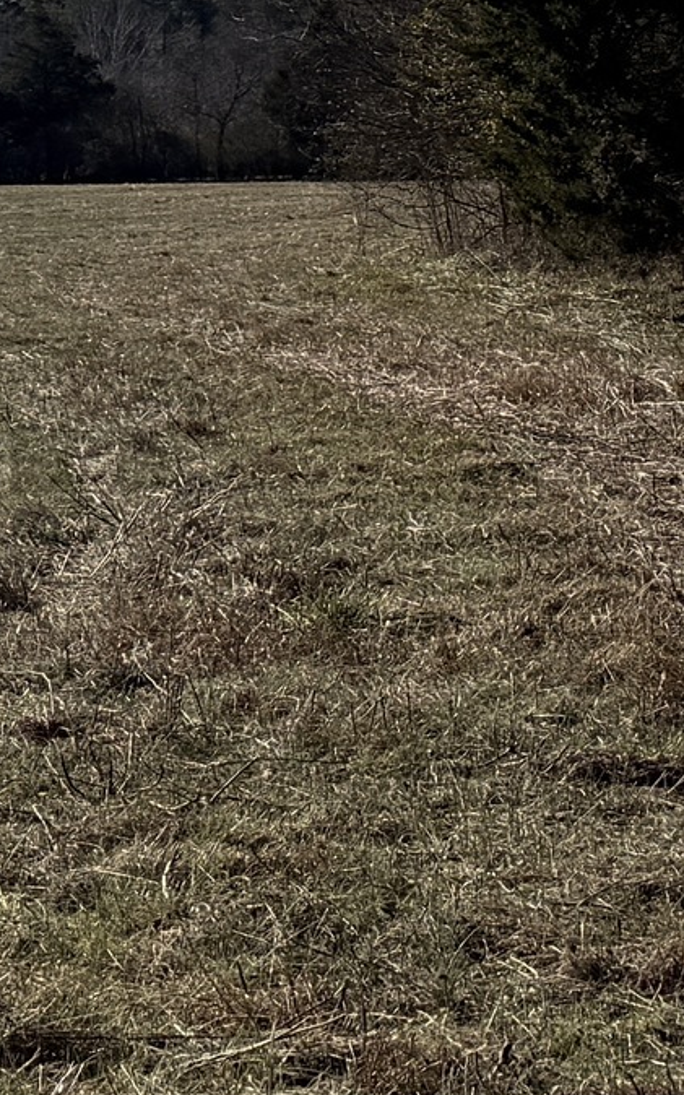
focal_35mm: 116
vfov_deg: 17.8
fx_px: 3461
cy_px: 177
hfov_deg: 9.6
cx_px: -1132
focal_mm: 6.76
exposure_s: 1/9091
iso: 80
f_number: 1.78
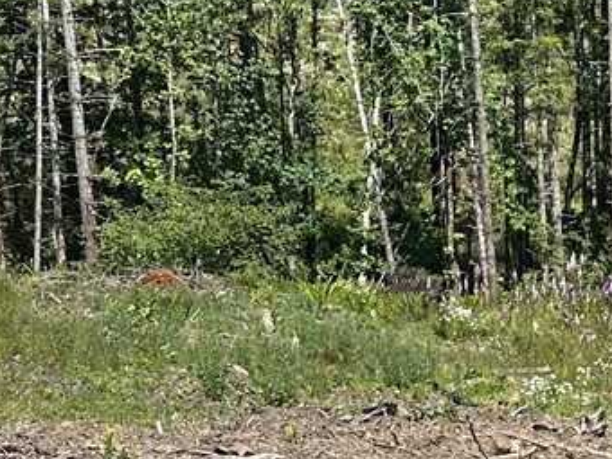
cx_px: 738
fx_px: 1998
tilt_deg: -14.1
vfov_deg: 13.0
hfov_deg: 16.7
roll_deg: +0.1
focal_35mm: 113
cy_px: 421
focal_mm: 6.86
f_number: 1.78
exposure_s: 1/3472
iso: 80
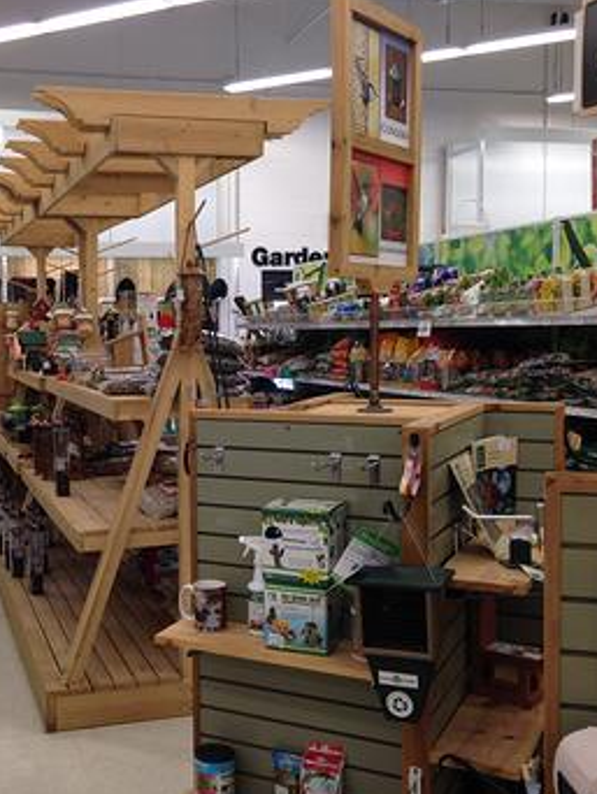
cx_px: 164
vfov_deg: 42.0
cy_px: 395
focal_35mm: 45
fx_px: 1033
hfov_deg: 31.7
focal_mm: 4.12
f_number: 2.4
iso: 64
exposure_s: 1/40
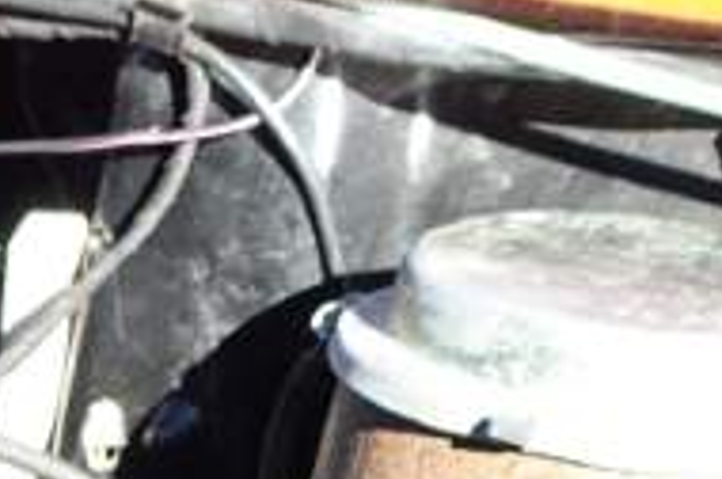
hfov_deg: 10.7
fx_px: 3284
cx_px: -1022
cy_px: 1319
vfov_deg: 7.5
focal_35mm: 164
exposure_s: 1/100
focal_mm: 9.75
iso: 125
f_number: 4
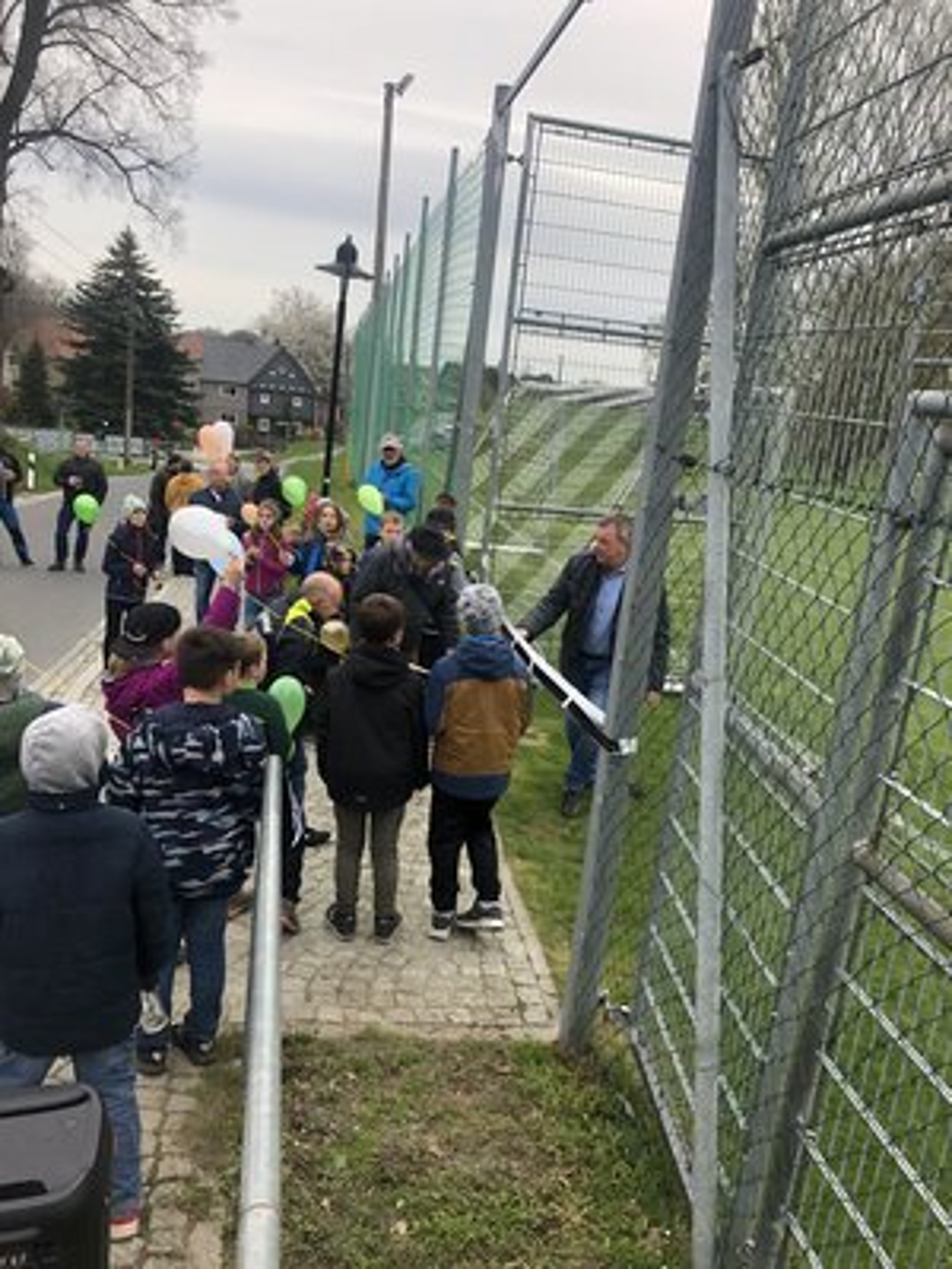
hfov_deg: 49.7
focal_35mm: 28
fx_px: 1027
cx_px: 476
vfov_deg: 63.4
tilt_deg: -16.4
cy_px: 634
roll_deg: -9.7
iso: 20
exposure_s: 1/284
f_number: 1.8
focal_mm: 3.99
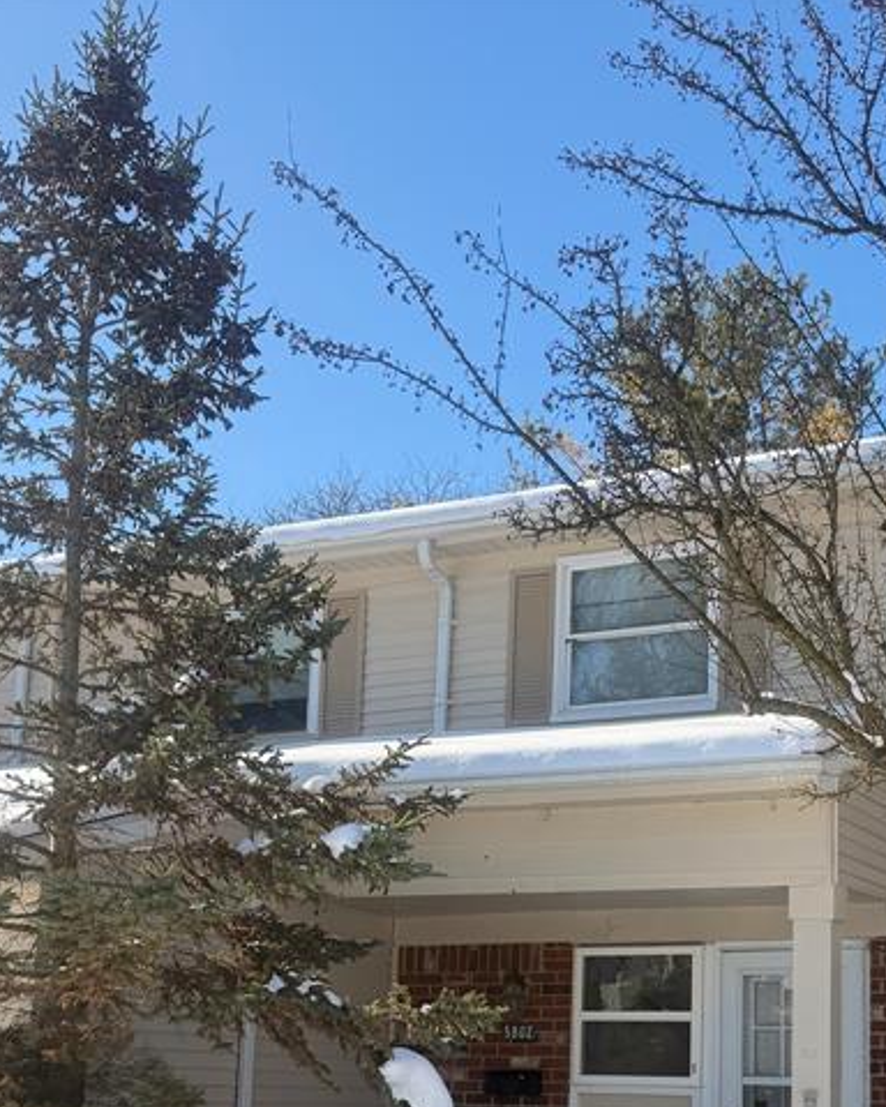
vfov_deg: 36.2
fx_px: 1639
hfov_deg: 30.0
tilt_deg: +7.8
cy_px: 876
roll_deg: -1.4
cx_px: 614
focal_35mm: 50
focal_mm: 6.76
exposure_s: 1/2703
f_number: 1.78
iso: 100
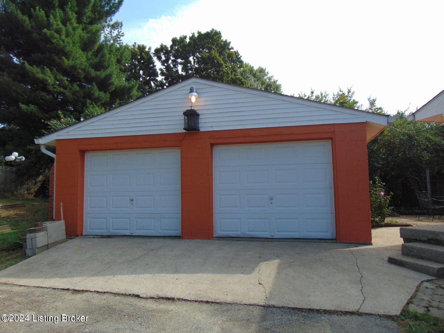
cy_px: 166
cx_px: 222
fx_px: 321
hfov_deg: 69.4
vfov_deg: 54.9
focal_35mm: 25
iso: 80
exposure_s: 1/640
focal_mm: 4.5
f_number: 3
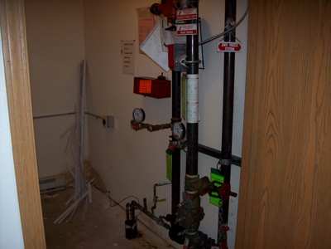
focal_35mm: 36
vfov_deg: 39.7
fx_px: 344
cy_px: 124
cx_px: 166
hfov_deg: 51.4
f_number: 2.7
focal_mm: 6
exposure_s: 1/64
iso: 80
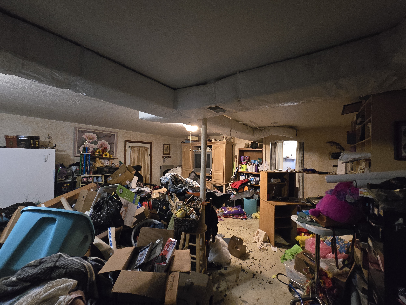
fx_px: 152
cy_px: 152
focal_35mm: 13
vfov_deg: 89.9
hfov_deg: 106.2
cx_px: 203
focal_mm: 2.2
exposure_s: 1/40
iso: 1600
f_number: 2.2
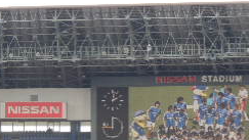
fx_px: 1896
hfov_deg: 7.5
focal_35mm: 287
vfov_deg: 4.2
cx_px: 167
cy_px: 150
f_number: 4.1
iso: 100
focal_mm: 17.8
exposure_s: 1/160
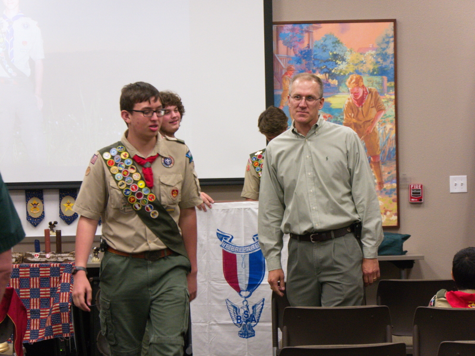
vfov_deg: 13.5
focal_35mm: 110
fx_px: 1509
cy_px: 178
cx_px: 238
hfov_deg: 17.9
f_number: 5.1
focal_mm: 55
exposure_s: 1/100
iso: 3200
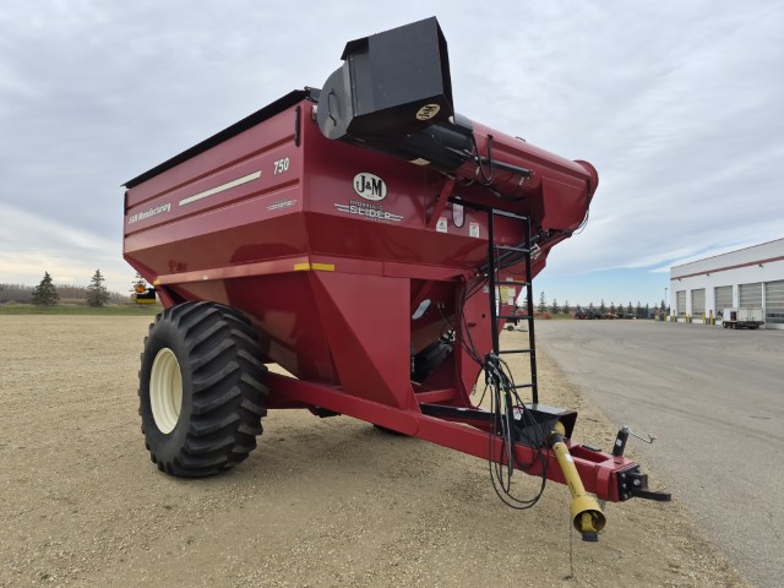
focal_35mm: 23
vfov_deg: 58.9
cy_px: 294
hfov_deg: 73.9
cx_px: 392
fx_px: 521
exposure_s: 1/2624
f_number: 1.8
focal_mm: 5.4
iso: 80
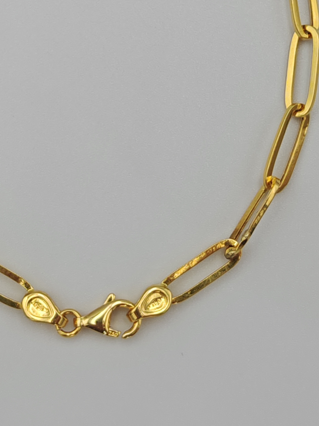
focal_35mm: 114
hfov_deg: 13.0
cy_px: 71
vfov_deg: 17.1
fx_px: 1401
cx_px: 85
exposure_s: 1/360
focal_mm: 6.83
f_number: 4
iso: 50
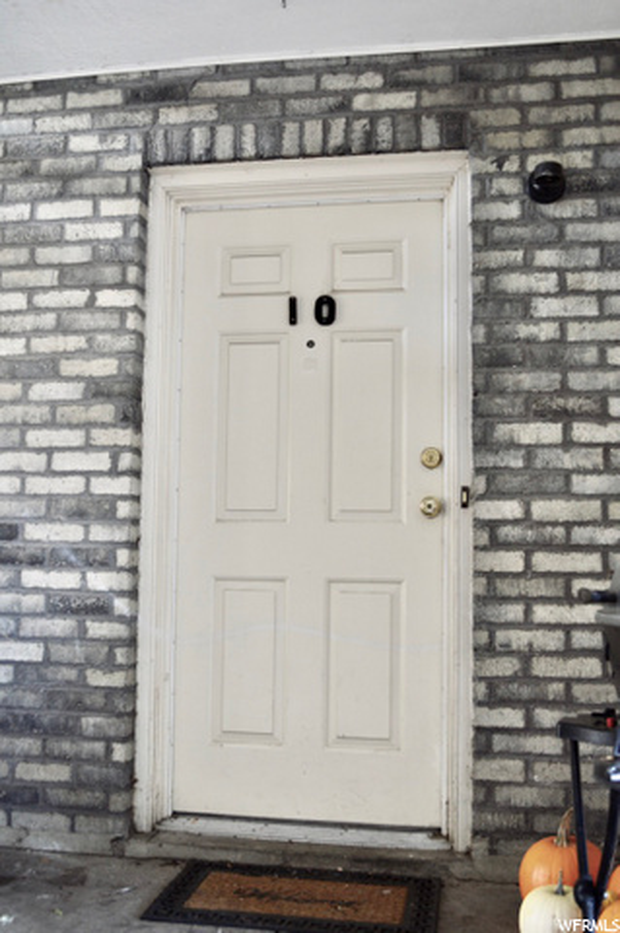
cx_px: 310
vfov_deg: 53.2
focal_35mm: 36
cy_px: 466
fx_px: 932
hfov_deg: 36.8
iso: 400
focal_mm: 24
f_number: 4
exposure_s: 1/20
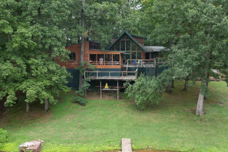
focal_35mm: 34
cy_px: 85
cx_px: 106
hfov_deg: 55.8
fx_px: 215
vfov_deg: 38.8
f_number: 2.8
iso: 100
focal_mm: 8.38
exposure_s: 1/200
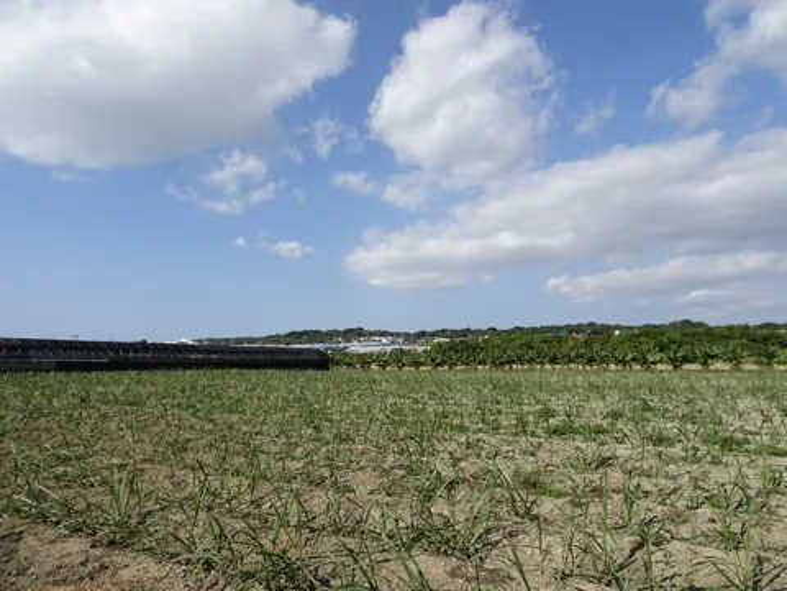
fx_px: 546
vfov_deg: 56.8
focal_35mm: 24
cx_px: 394
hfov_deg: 71.6
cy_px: 296
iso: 80
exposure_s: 1/1250
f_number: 3.5
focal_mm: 4.1
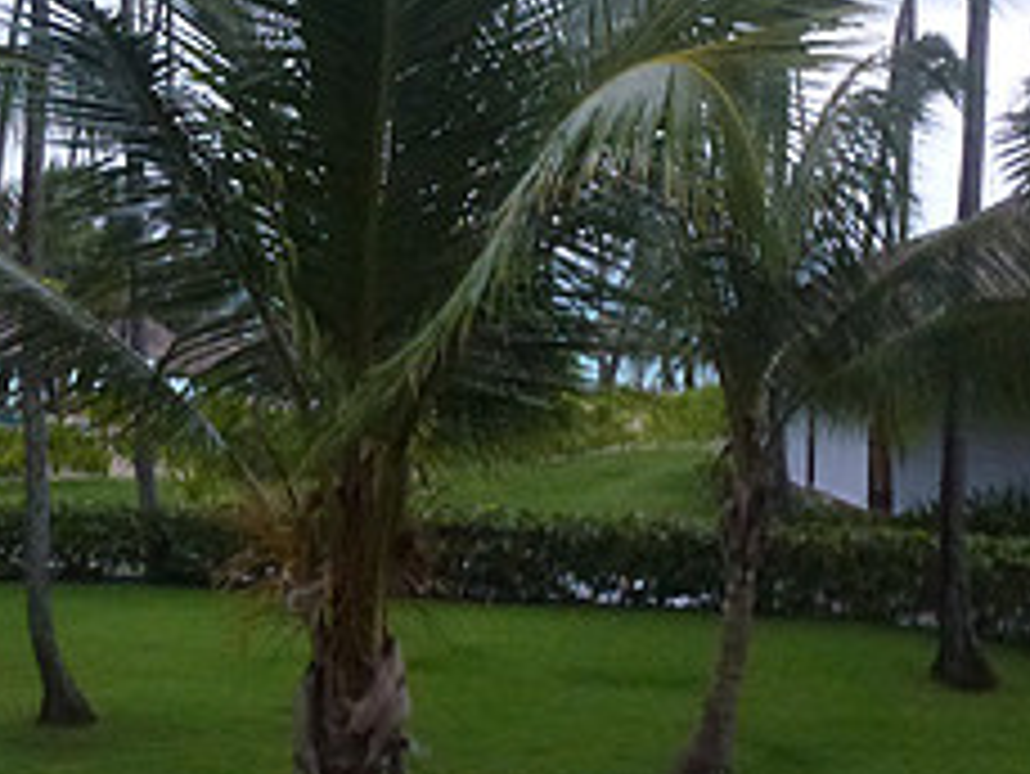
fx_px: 2263
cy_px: 56
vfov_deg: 19.0
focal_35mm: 76
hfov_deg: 25.2
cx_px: 193
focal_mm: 5.4
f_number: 3.5
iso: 400
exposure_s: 1/15
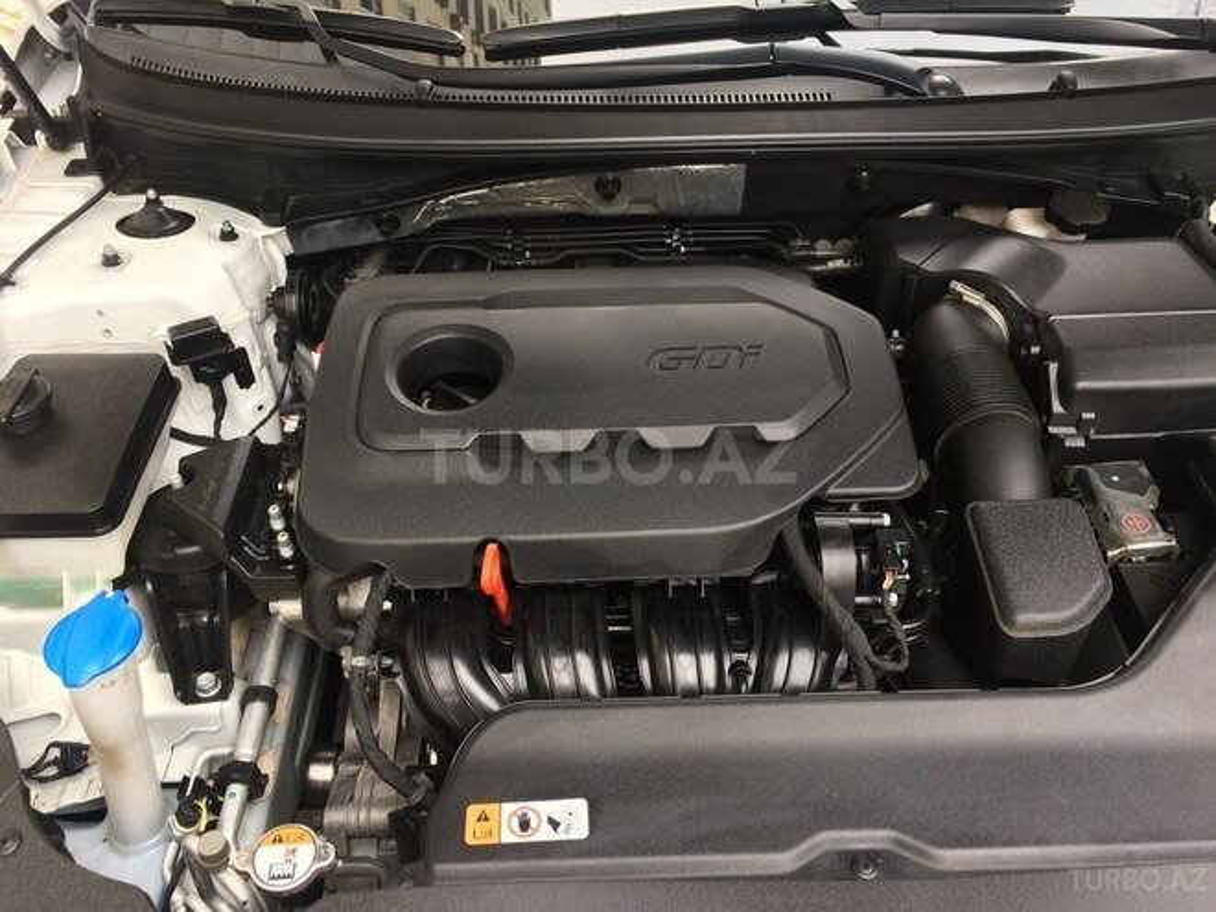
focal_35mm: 29
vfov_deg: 48.2
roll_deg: -1.9
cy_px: 456
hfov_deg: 61.7
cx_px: 608
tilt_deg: -44.6
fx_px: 1019
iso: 50
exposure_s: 1/50
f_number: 2.2
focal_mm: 4.15
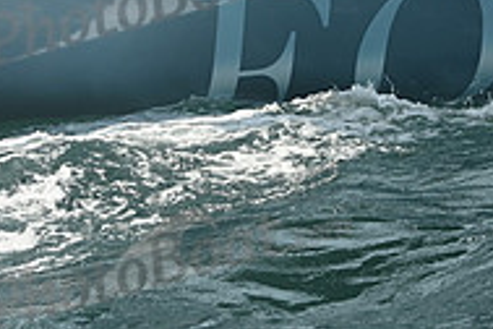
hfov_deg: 9.5
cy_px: -174
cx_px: 488
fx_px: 2944
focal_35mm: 215
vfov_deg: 6.3
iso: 320
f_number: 7.1
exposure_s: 1/1250
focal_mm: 70
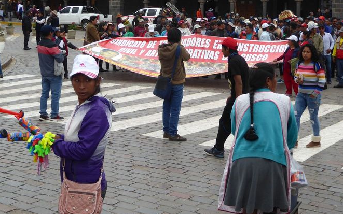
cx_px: 157
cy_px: 95
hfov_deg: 30.2
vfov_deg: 19.1
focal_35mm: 68
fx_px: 636
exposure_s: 1/250
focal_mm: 9
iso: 80
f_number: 4.1
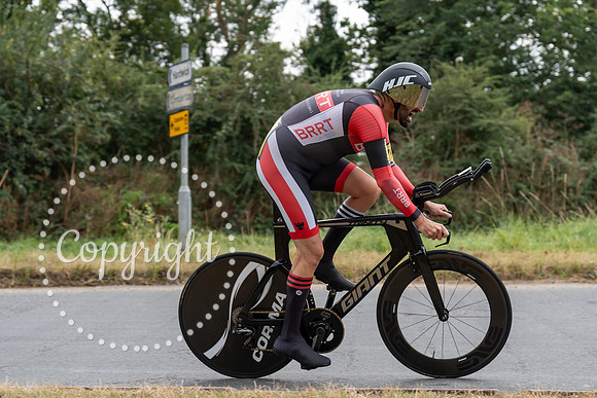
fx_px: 1206
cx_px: 298
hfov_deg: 27.8
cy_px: 199
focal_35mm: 73
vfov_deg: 18.8
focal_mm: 70
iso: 320
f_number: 4
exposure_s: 1/1000
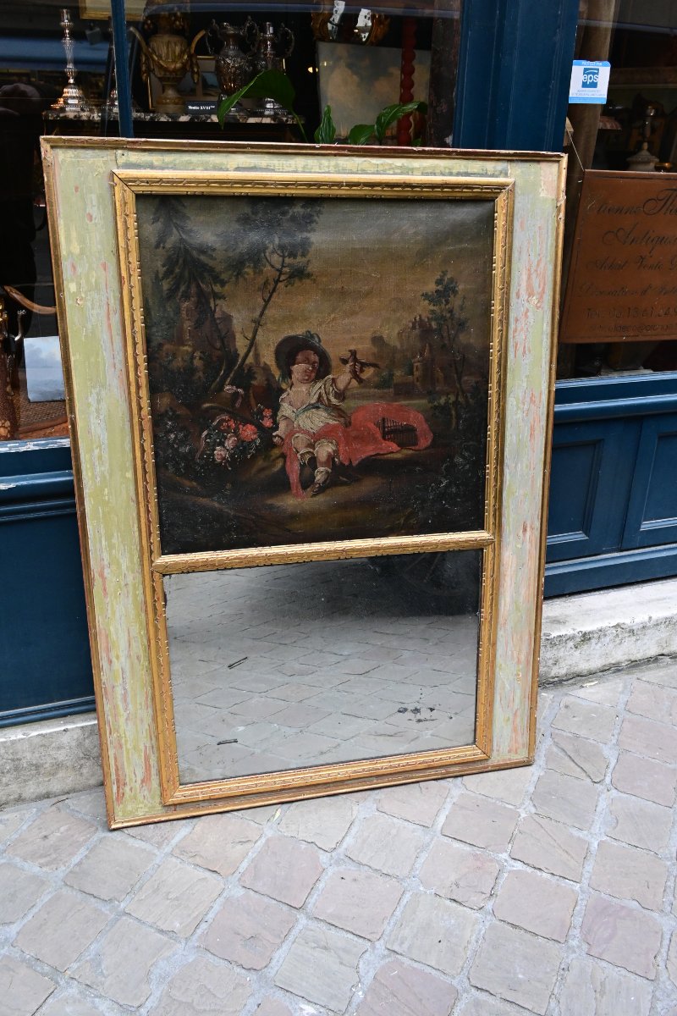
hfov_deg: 43.6
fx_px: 846
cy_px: 508
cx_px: 338
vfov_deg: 61.9
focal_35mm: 30
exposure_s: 1/60
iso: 2000
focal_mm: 20
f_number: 8
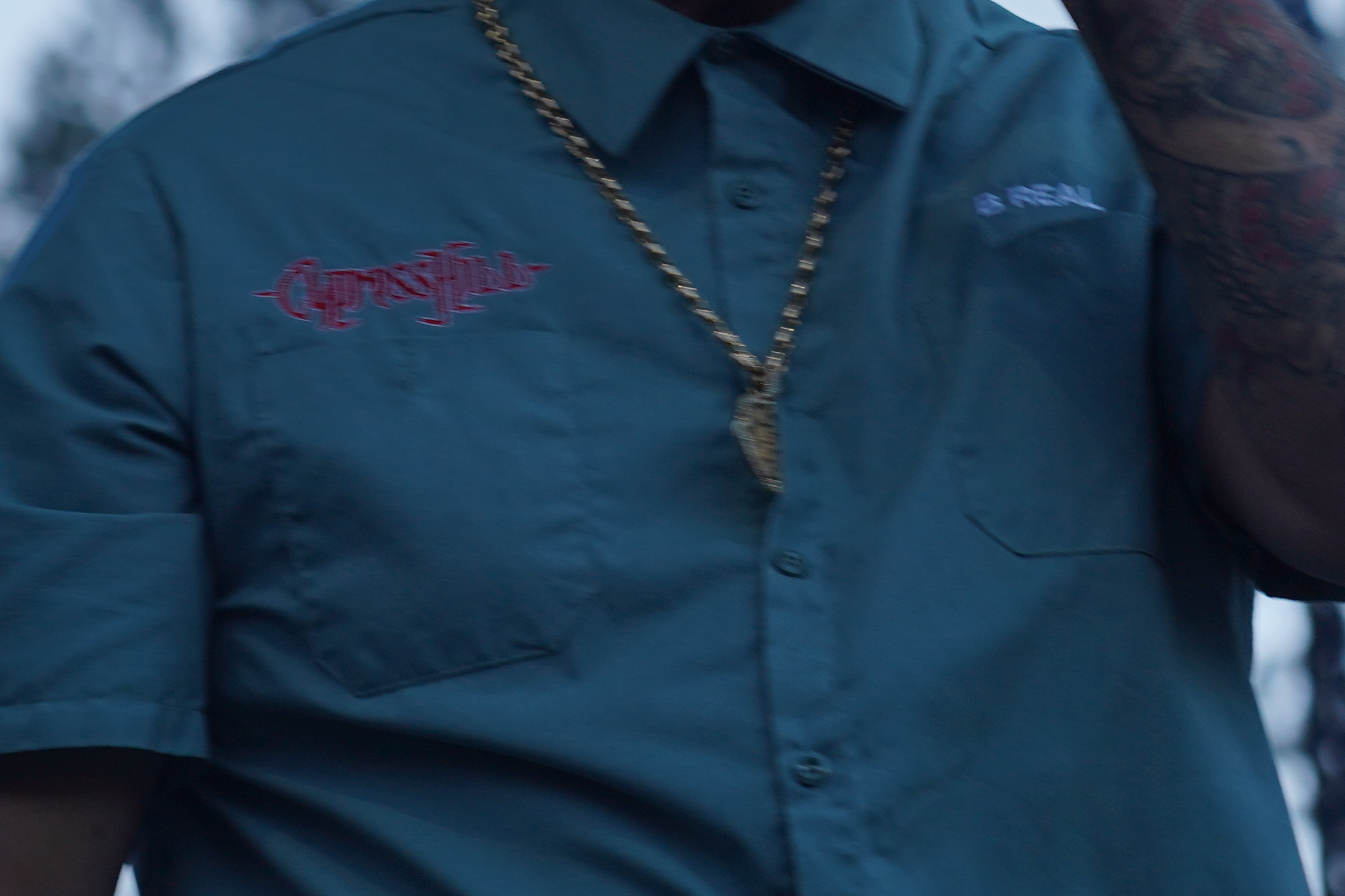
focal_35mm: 322
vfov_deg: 4.3
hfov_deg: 6.4
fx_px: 12027
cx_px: 571
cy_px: 219
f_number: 5
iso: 100
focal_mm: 105
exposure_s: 1/250
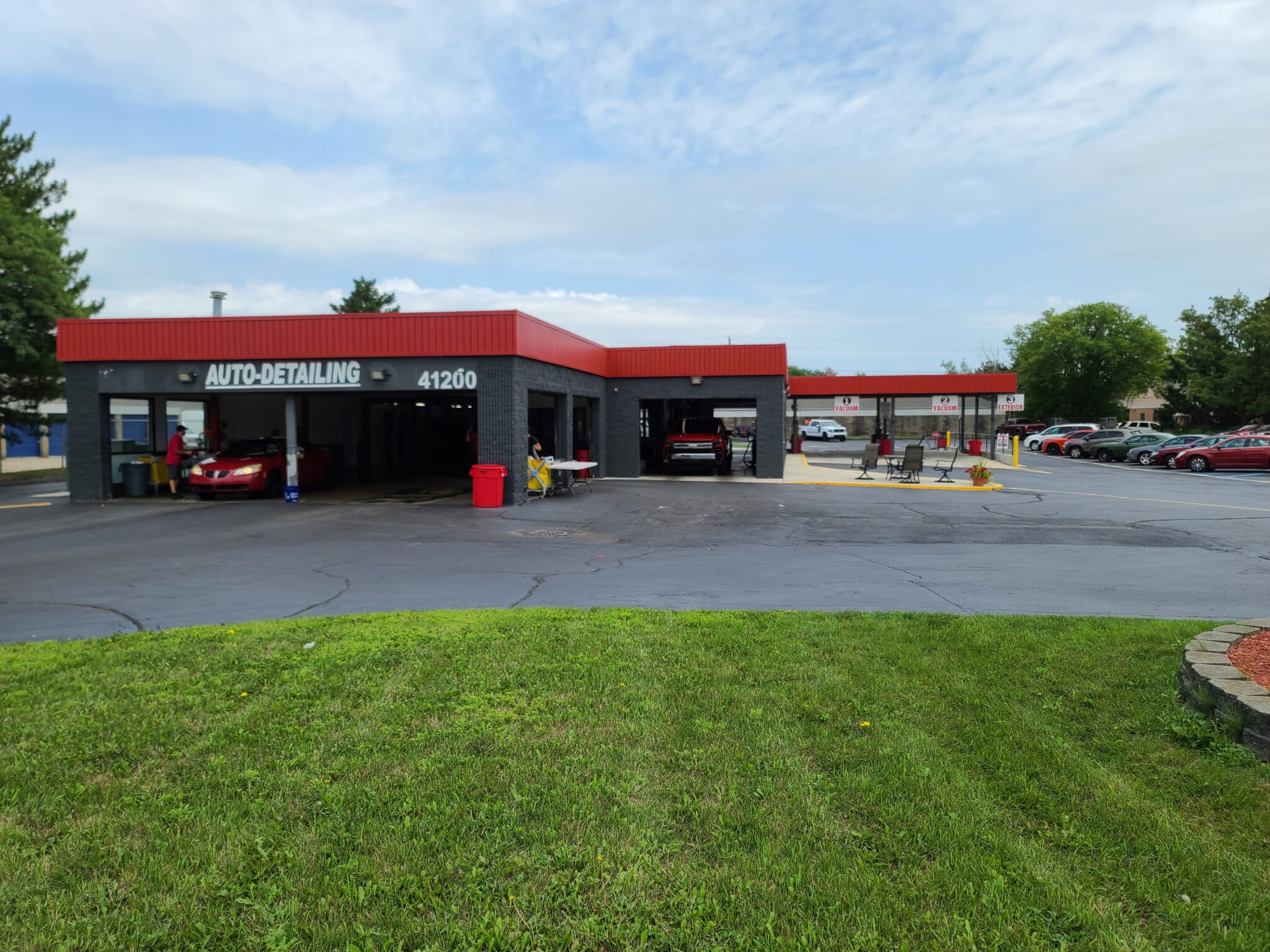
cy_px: 476
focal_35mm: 25
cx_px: 635
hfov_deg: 69.4
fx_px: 917
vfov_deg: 54.9
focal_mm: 7
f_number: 1.8
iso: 16
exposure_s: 1/787
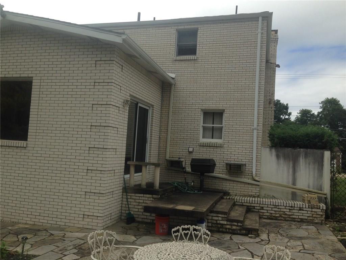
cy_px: 130
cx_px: 173
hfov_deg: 55.4
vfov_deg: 42.9
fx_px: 330
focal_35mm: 33
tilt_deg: +4.0
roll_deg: -4.2
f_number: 2.4
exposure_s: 1/1550
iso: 50
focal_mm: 4.12
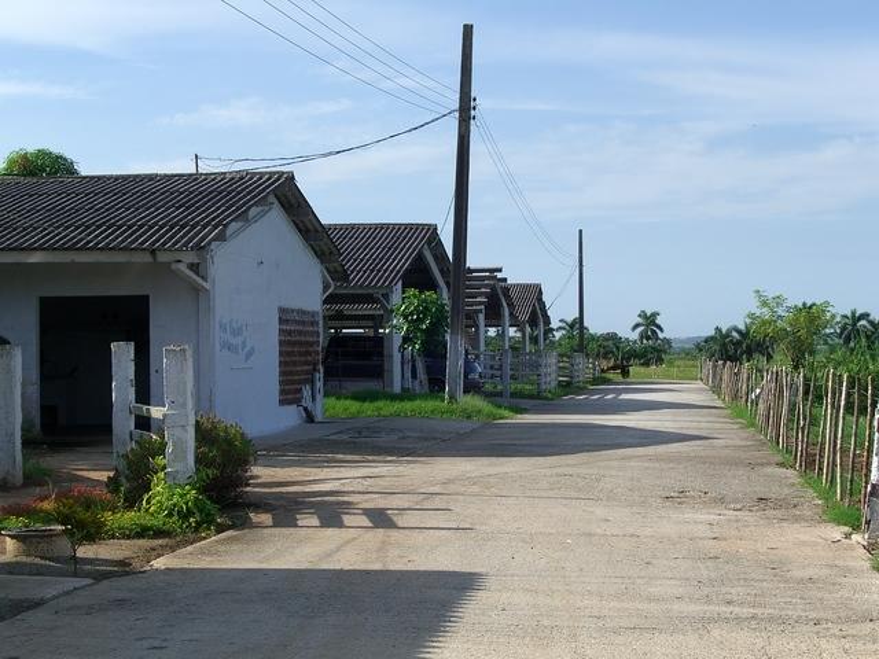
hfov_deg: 28.6
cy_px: 330
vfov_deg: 21.6
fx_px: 1727
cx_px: 440
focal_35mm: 68
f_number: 5.6
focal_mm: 14.2
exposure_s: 1/320
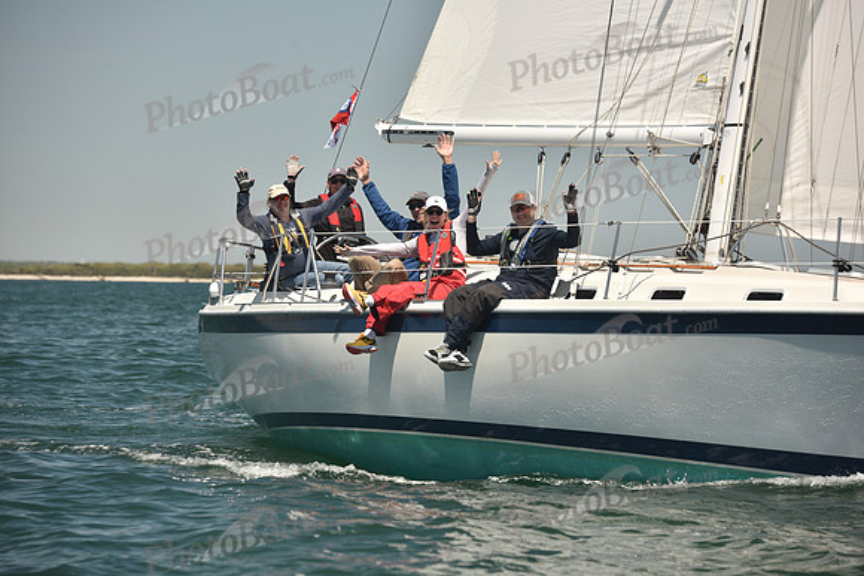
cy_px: 288
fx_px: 4081
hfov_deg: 12.1
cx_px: 432
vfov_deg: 8.1
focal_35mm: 170
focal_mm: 170
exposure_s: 1/800
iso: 250
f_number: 5.6
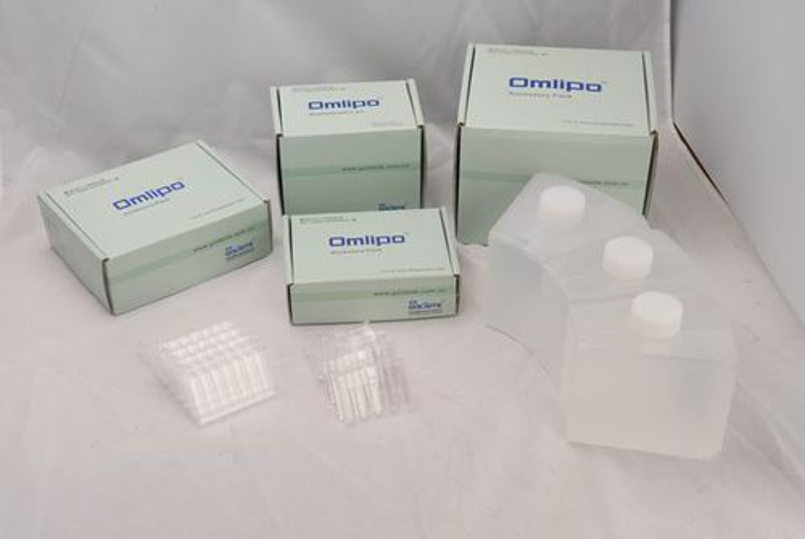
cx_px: 402
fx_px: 1176
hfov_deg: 37.8
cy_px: 270
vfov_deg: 25.8
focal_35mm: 52
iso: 100
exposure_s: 1/1.6
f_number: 11
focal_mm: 35
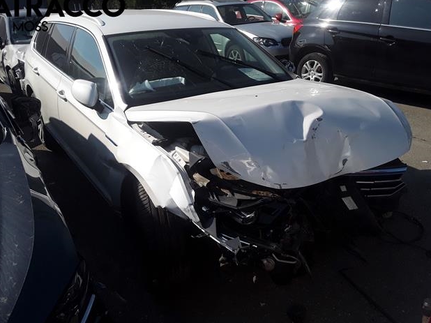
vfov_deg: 48.2
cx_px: 214
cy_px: 160
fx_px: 361
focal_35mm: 29
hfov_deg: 61.7
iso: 40
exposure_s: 1/2304
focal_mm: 2.91
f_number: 1.9
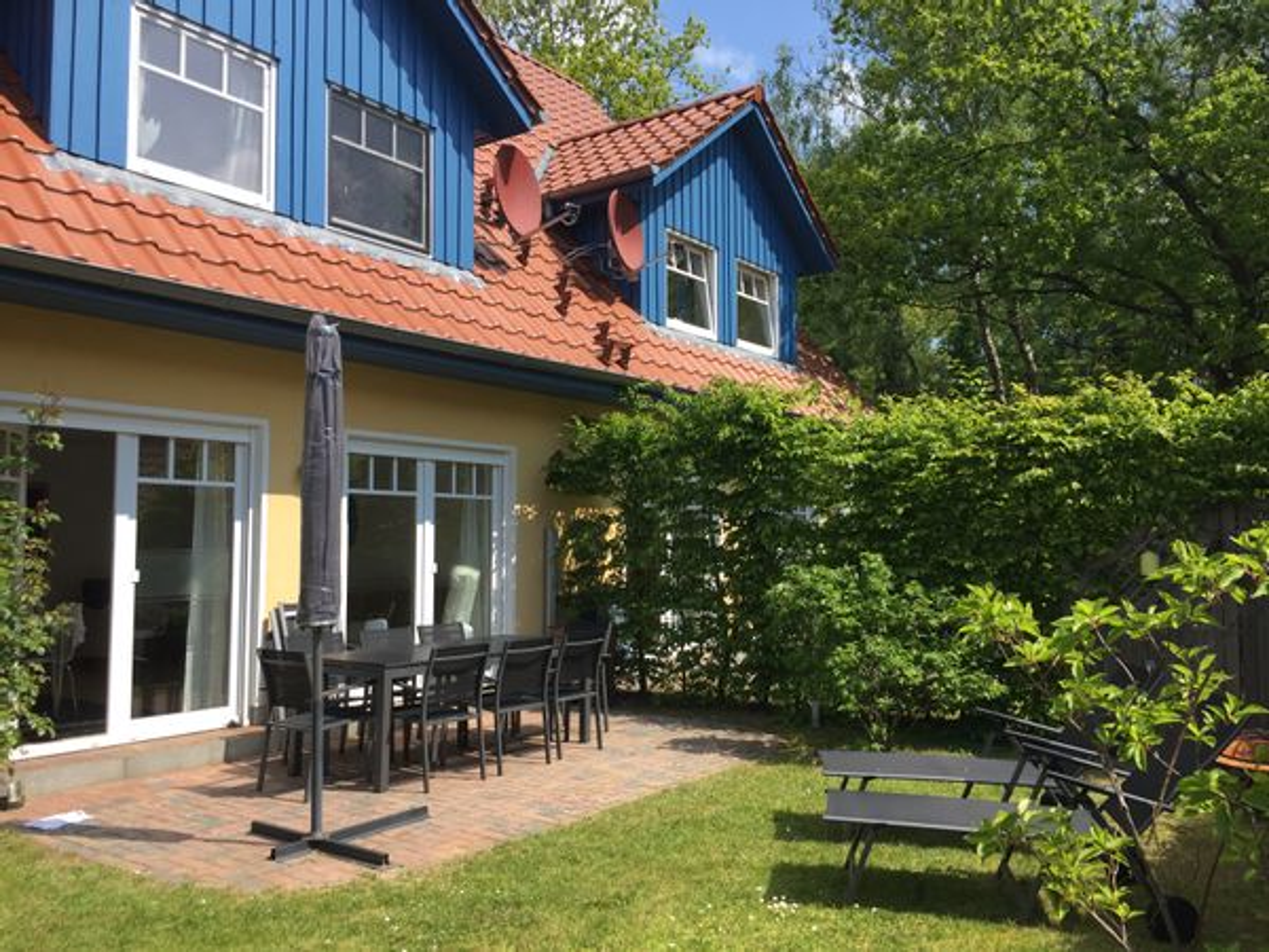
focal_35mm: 29
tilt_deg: +4.3
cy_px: 476
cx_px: 634
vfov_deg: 48.2
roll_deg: -1.4
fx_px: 1063
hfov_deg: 61.7
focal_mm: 4.15
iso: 32
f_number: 2.2
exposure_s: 1/1163
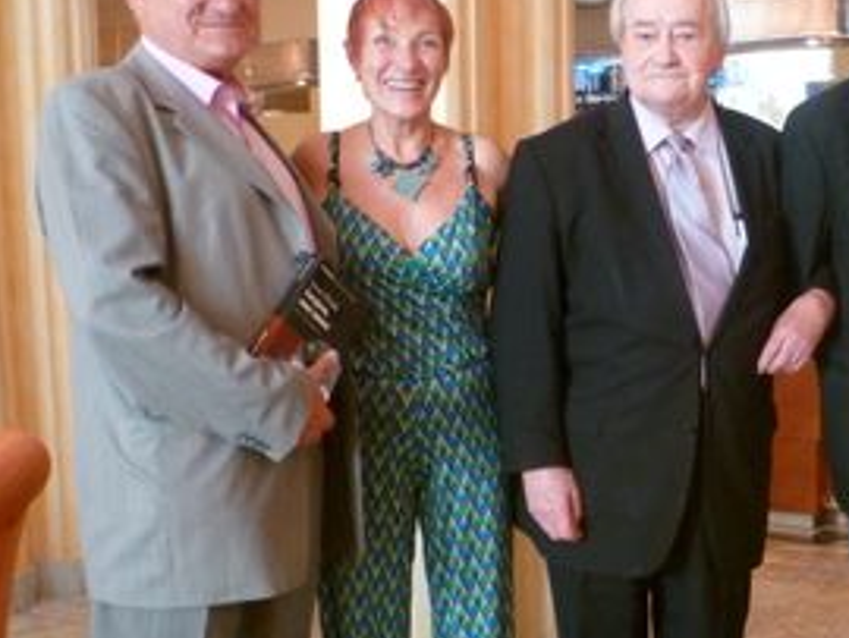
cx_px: 648
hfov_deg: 35.3
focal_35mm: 53
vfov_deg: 27.5
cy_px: 387
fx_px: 1301
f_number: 2.8
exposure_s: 1/15
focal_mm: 5
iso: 400
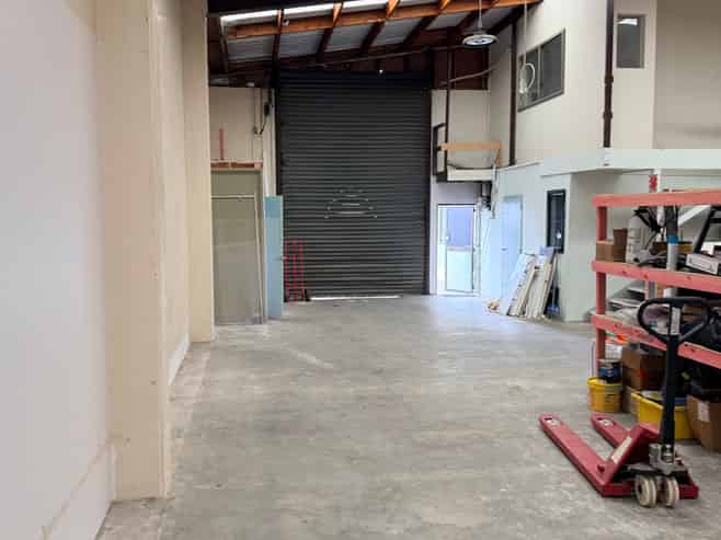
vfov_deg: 56.8
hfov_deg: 71.6
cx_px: 360
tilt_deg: -3.8
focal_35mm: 24
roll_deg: -0.4
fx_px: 500
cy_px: 270
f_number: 1.78
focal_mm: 6.76
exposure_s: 1/87
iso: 200
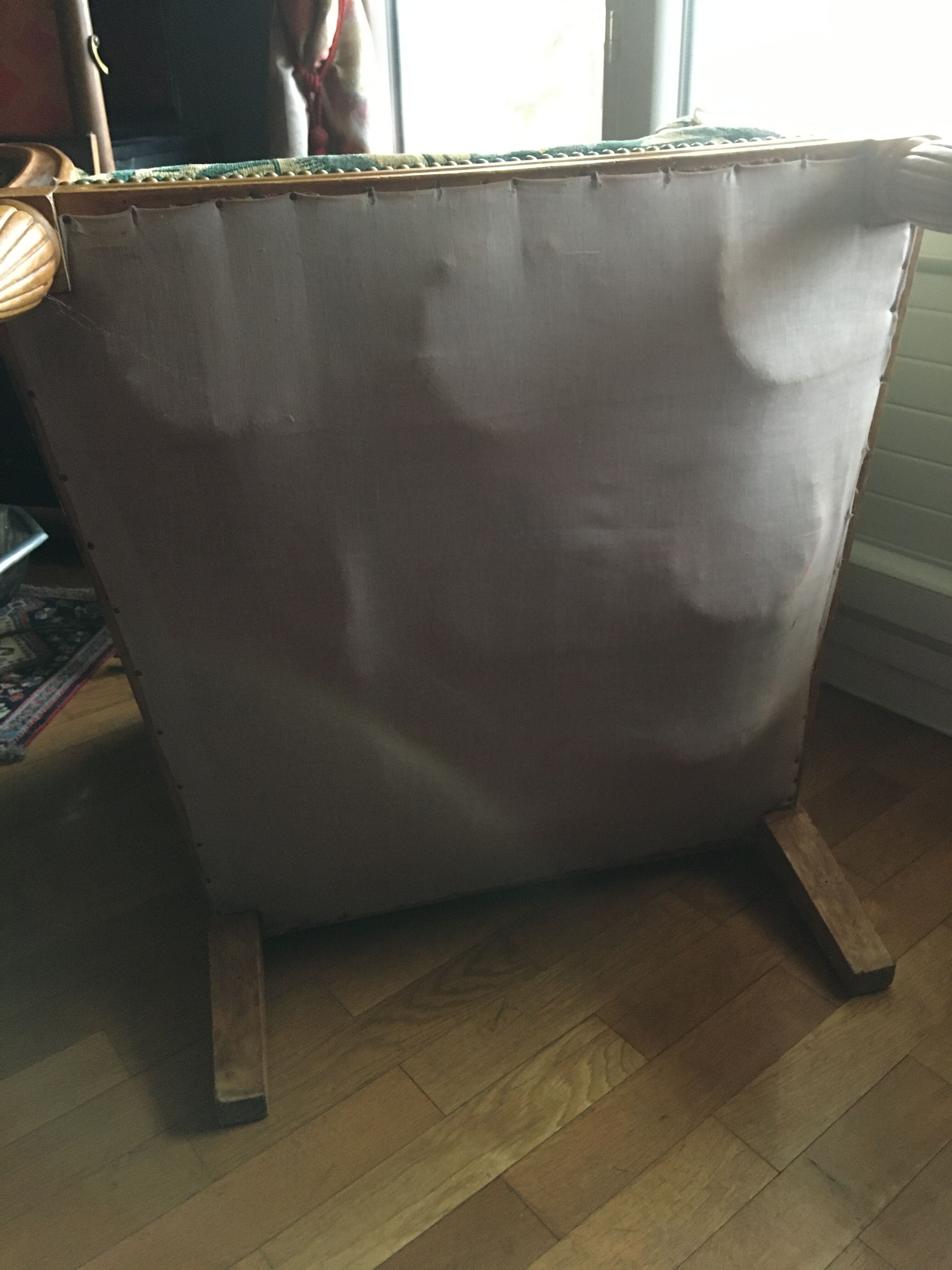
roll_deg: +2.2
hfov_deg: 48.2
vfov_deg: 61.7
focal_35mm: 29
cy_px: 635
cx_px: 476
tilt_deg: -27.0
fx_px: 1063
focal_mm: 4.15
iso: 200
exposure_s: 1/17
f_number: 2.2
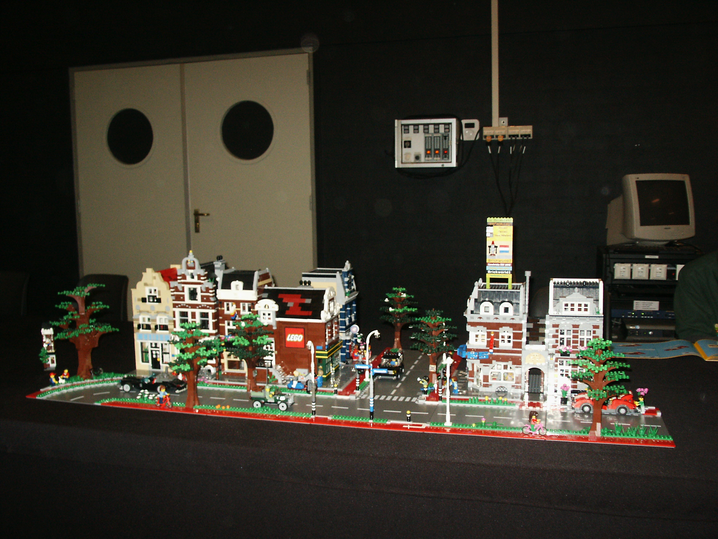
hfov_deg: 52.6
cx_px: 359
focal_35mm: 35
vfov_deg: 40.7
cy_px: 270
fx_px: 726
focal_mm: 7.2
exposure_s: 1/45
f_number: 3
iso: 200
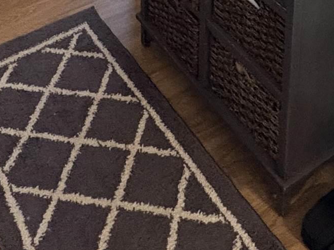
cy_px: -276
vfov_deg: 16.2
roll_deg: -0.5
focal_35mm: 65
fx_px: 627
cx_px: 199
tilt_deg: -12.4
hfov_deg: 29.8
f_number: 2.2
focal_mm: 2.22
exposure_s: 1/60
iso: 640
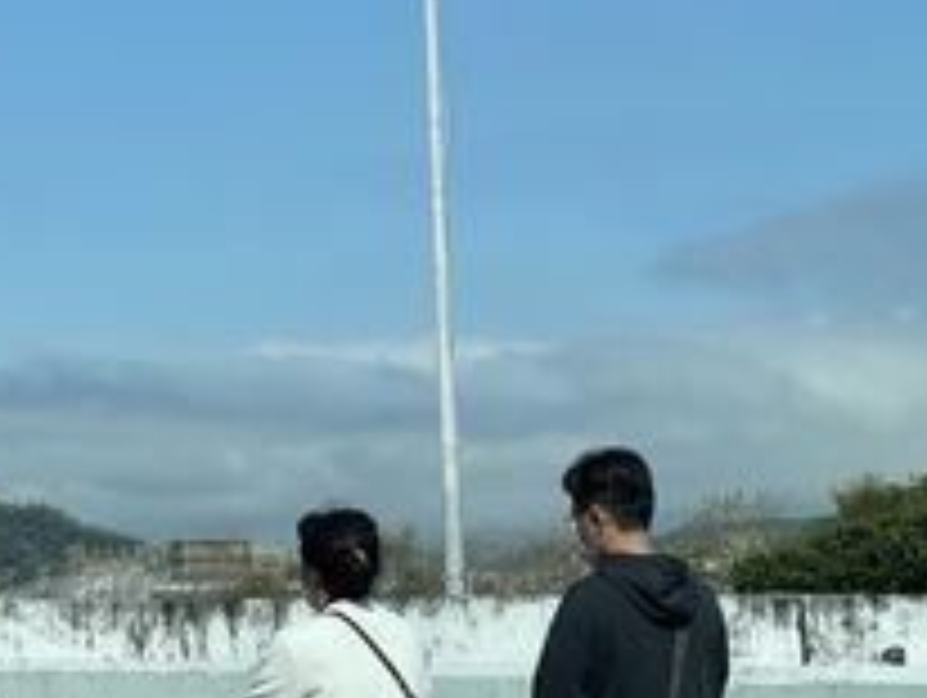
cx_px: 333
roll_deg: +1.6
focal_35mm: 124
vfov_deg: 11.9
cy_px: 531
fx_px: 3325
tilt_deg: +2.4
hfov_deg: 15.9
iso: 20
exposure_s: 1/1179
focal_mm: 7.5
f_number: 2.2
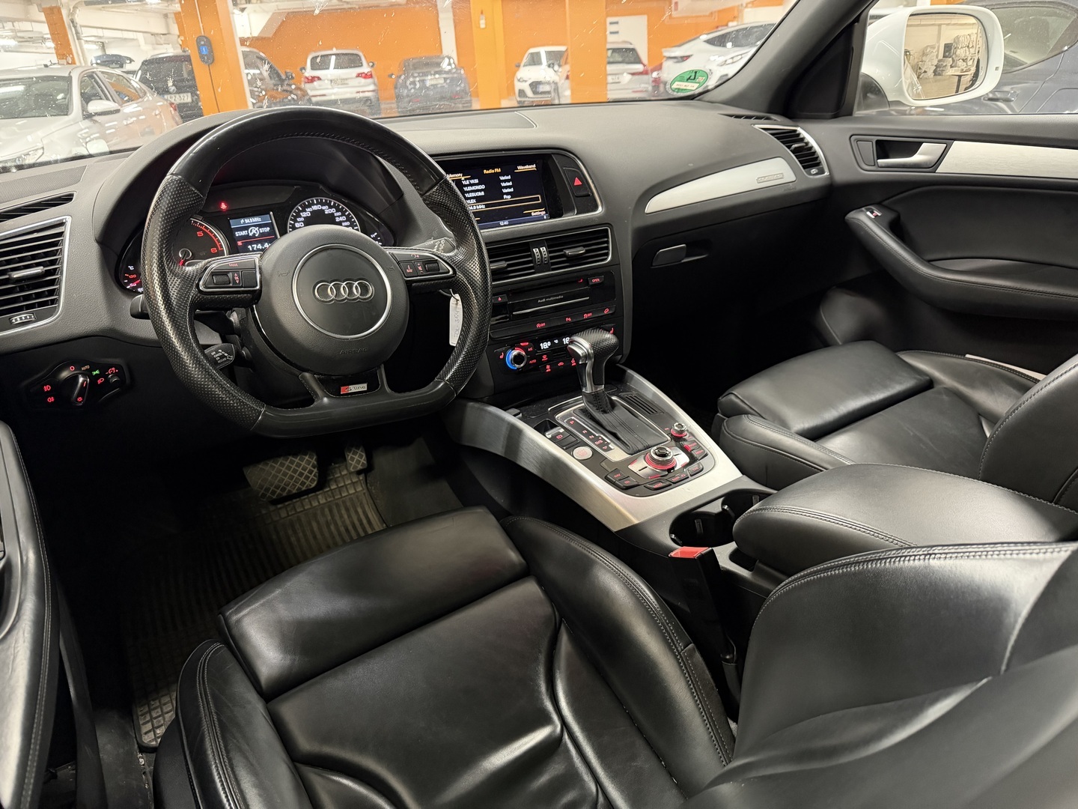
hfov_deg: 71.6
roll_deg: +4.6
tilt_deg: -24.0
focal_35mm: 24
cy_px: 404
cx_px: 539
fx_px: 747
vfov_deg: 56.8
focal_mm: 6.76
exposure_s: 1/33
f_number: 1.78
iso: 1000
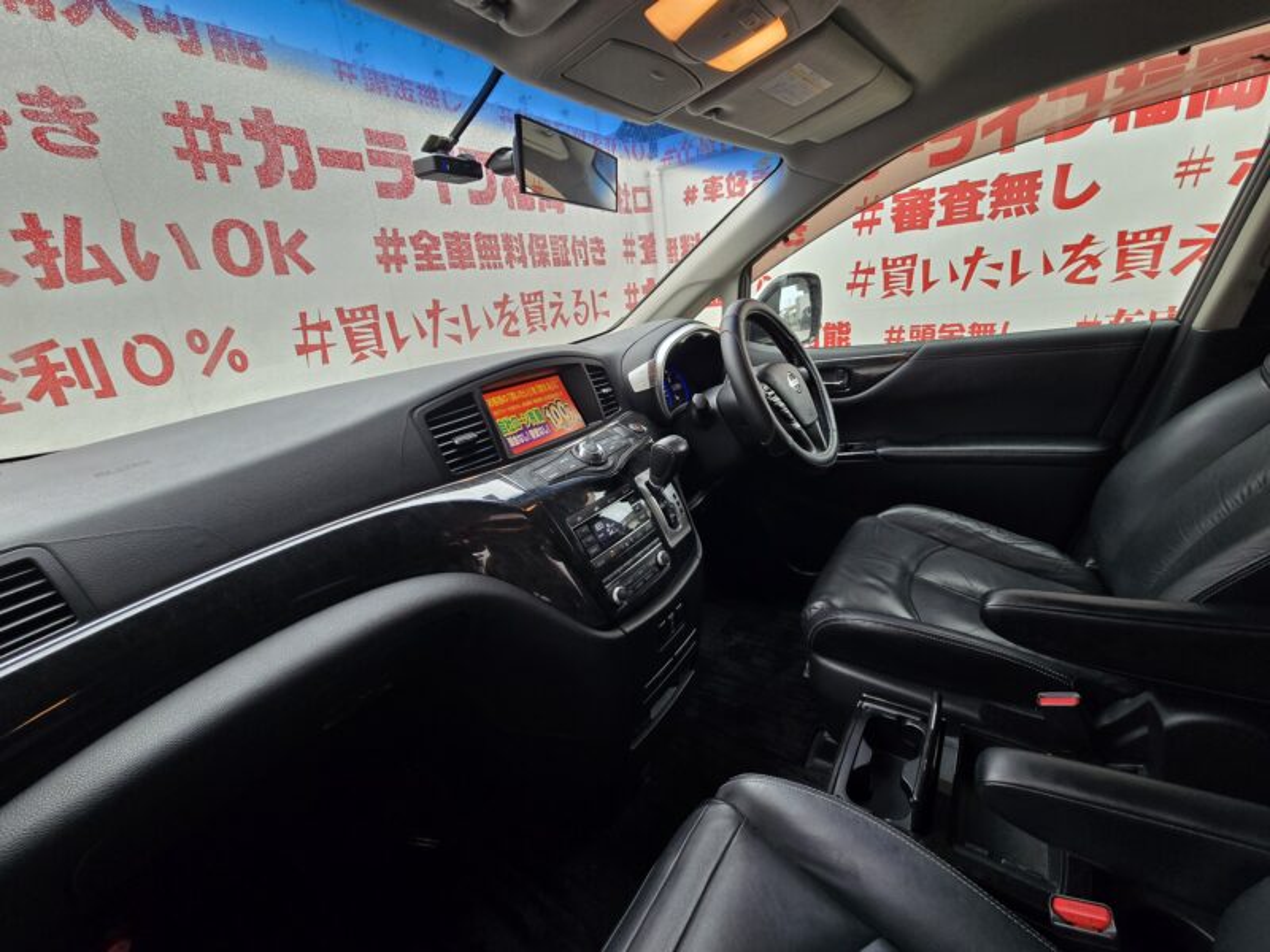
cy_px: 476
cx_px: 635
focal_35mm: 13
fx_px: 477
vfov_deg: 89.9
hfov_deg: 106.2
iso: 64
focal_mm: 2.2
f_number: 2.2
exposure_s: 1/100
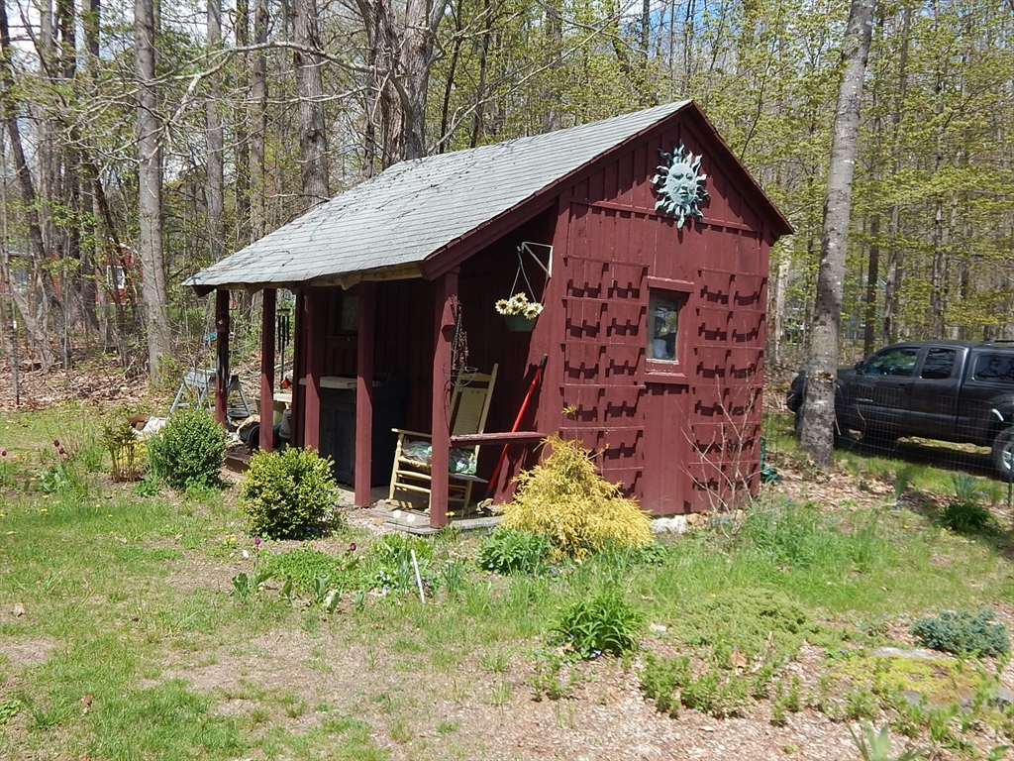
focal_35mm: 34
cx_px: 507
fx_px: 996
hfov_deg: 54.0
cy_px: 380
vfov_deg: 41.8
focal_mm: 6.1
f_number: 3.3
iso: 125
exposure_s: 1/1000
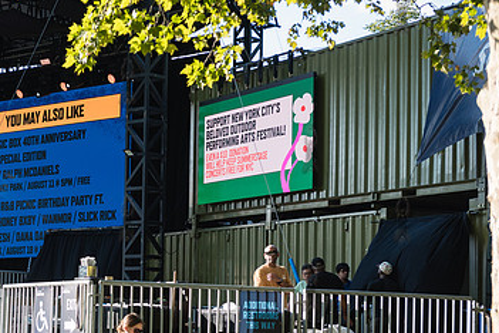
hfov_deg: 21.1
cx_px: 127
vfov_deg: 14.2
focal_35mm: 96
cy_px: 217
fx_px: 1331
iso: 500
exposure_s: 1/1000
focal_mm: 58
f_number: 3.5
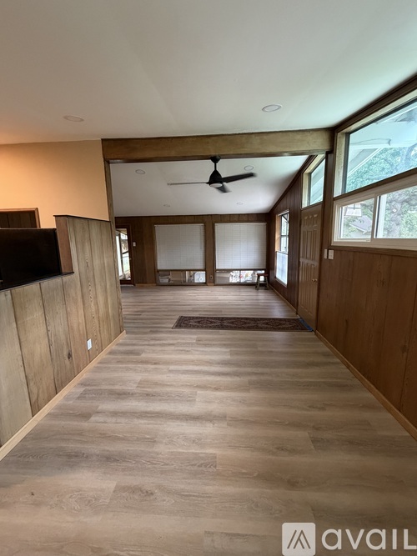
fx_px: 225
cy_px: 278
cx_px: 208
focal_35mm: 14
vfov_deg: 102.1
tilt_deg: -9.8
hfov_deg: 85.7
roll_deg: +0.8
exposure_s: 1/60
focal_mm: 2.22
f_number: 2.2
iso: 400
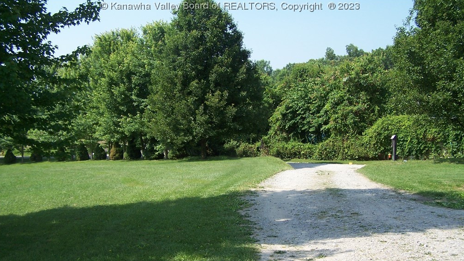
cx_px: 229
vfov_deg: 28.2
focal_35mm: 42
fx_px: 517
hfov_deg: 48.3
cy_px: 174
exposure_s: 1/750
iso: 80
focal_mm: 6.3
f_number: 2.8
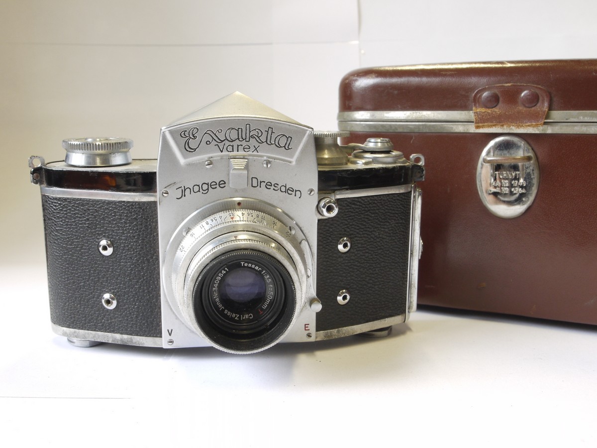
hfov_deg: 44.8
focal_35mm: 42
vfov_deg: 34.3
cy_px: 224
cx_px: 298
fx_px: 724
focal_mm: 21
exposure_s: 1/10
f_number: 11
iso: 400
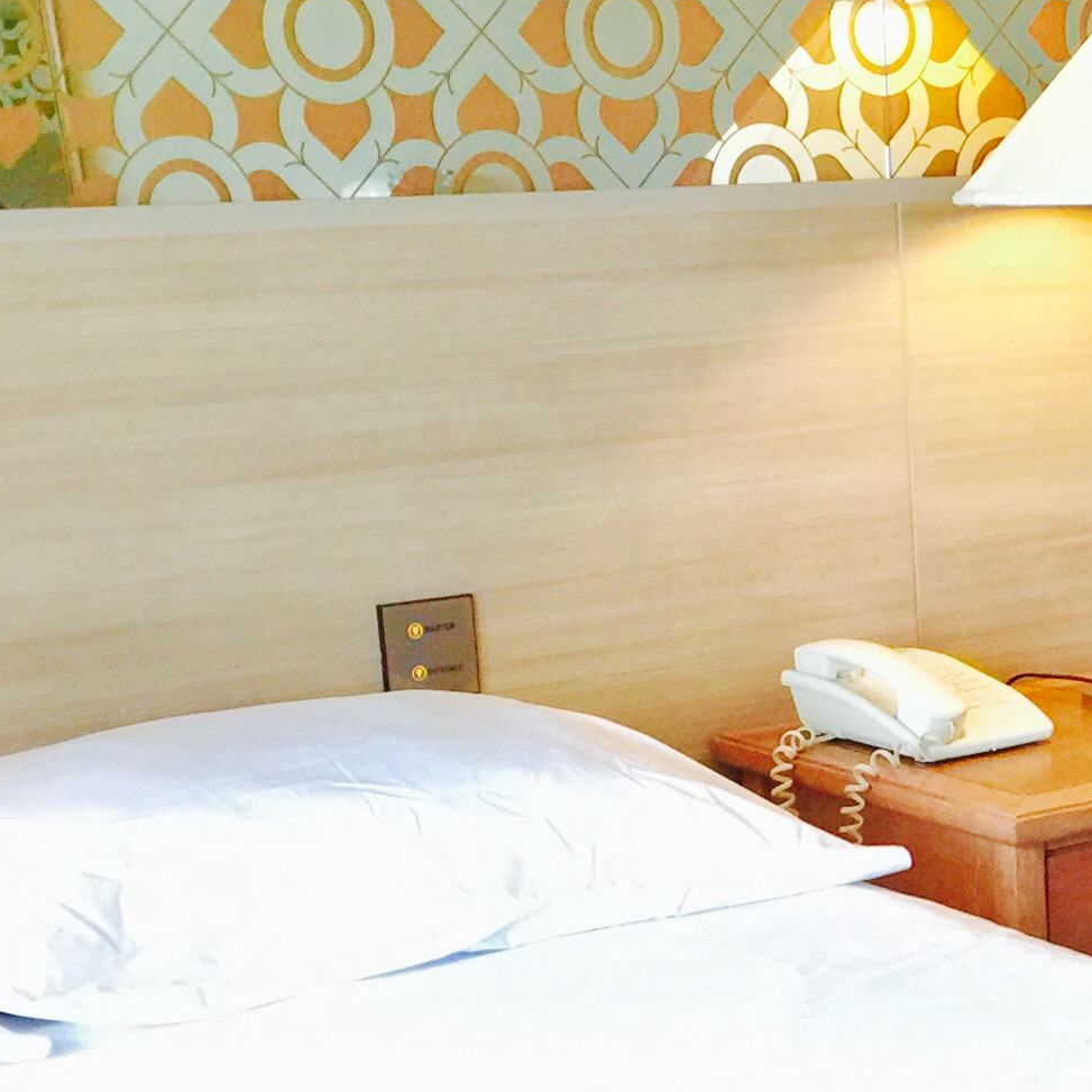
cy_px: 969
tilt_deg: -15.5
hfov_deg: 19.4
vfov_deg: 19.8
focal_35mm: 86
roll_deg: +0.5
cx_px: 1159
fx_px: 3069
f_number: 2.2
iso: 125
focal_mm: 4.15
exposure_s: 1/17
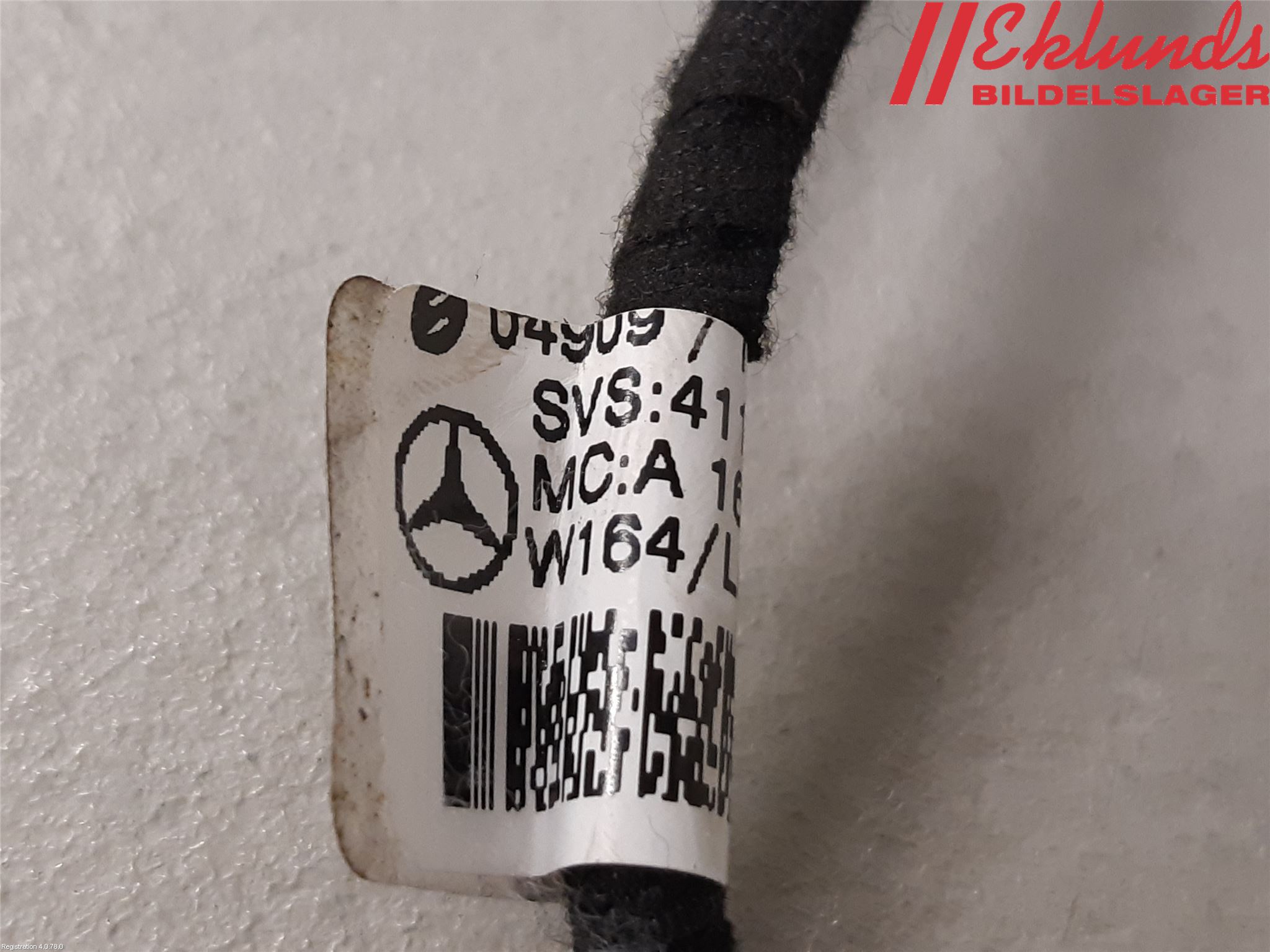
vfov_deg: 53.1
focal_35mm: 26
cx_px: 635
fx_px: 954
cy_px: 476
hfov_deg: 67.3
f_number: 1.7
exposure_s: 1/50
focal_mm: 3.93
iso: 160
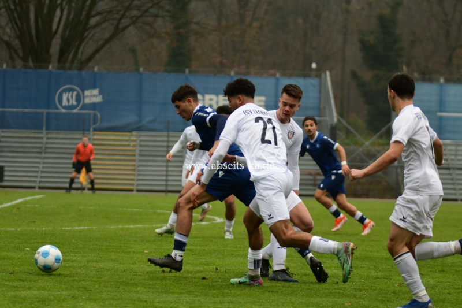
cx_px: 231
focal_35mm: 180
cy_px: 154
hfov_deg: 11.4
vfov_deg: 7.6
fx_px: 2309
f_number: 2.8
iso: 560
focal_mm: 120
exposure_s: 1/1600
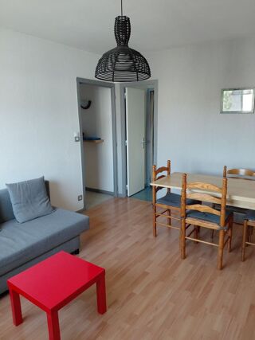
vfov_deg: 69.4
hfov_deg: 54.9
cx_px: 128
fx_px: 246
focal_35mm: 25
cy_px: 170
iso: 160
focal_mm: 4.69
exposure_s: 1/120
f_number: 1.8
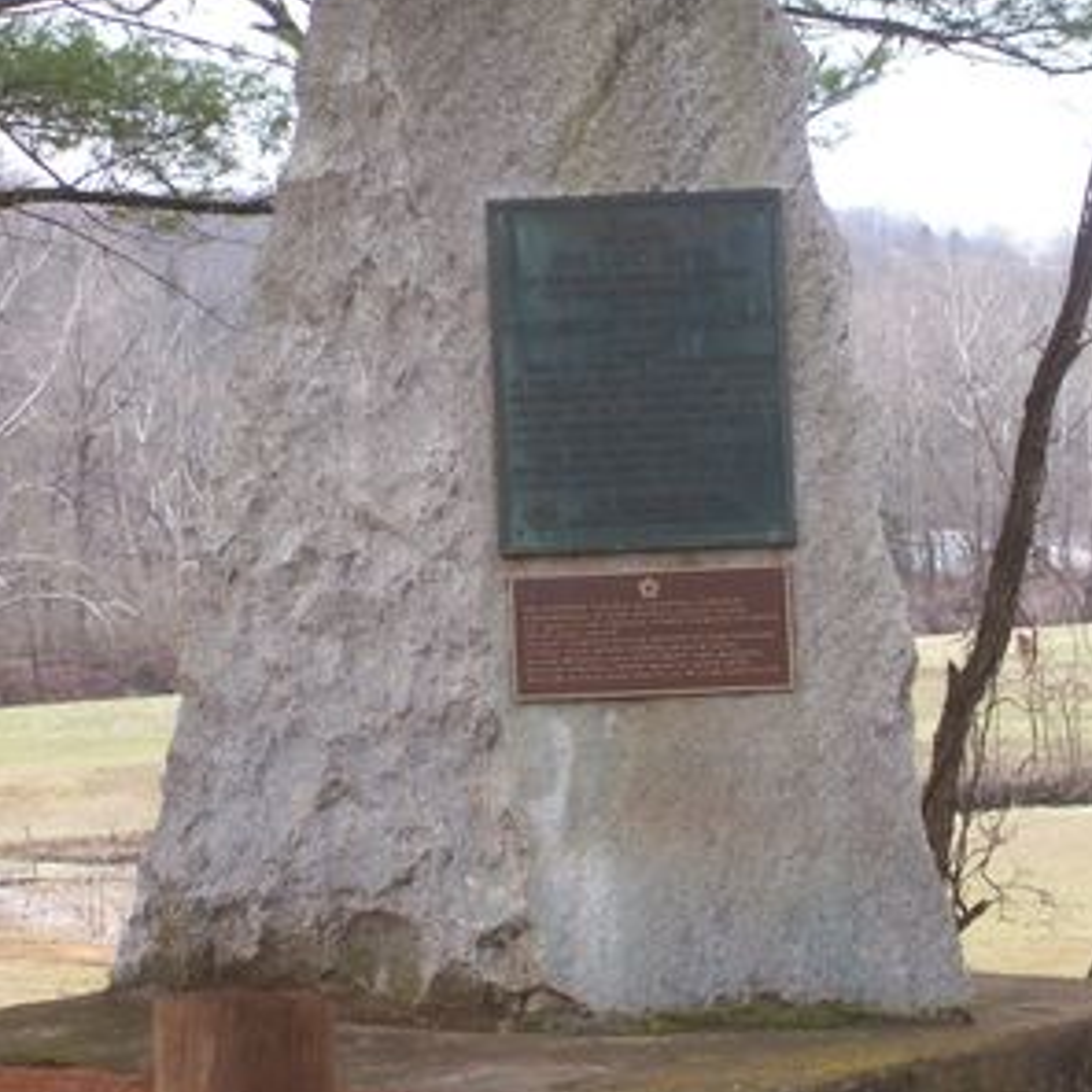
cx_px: 550
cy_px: 443
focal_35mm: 122
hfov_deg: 14.3
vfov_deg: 14.3
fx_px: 4354
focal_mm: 16.8
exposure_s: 1/109
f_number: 4.6
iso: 80
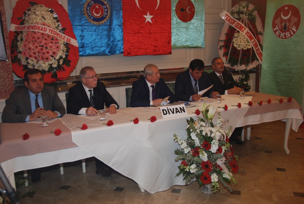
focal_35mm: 36
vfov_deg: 37.0
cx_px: 152
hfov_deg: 53.1
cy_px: 102
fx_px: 304
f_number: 4
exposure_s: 1/60
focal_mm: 24
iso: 200
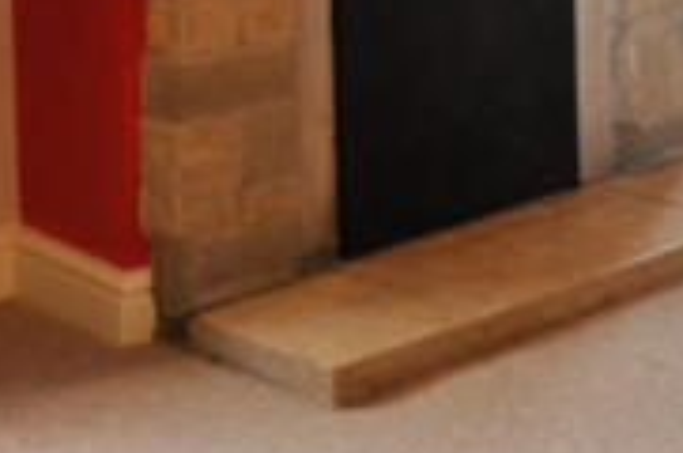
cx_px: 845
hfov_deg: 19.5
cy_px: -310
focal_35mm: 98
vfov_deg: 12.9
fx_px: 1856
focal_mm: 18
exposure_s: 1/60
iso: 1250
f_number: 4.5
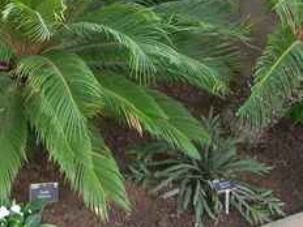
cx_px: 37
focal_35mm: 72
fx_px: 630
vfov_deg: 20.0
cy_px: 20
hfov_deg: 26.2
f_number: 2.7
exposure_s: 1/50
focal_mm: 6.2
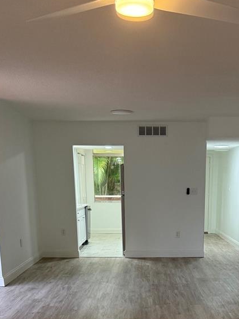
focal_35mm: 51
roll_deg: -0.2
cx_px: 161
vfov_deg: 34.7
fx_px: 469
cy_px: 304
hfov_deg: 28.4
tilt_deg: -13.8
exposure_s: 1/120
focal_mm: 6.76
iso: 250
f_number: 1.78
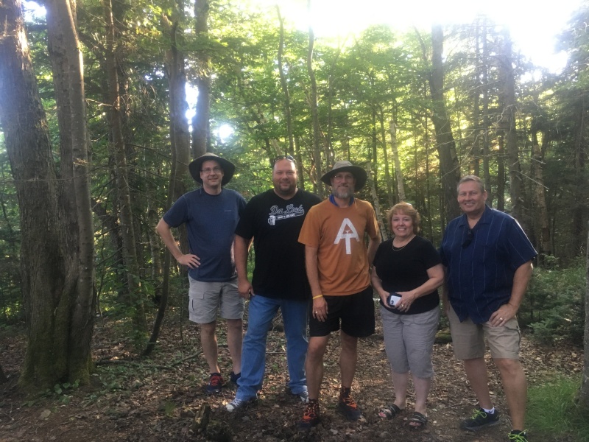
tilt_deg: -4.2
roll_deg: +2.5
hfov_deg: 61.7
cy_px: 221
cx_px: 294
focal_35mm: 29
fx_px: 493
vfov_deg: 48.2
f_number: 2.2
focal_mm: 4.15
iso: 125
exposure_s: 1/30
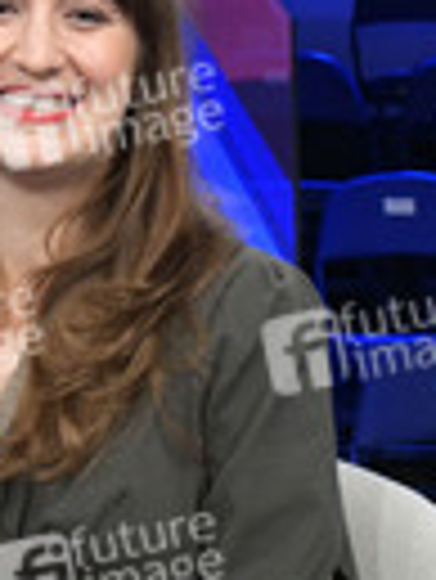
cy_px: 454
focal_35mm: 114
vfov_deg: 17.1
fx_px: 1911
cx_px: -11
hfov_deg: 12.8
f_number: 6.3
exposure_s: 1/200
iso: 2500
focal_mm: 34
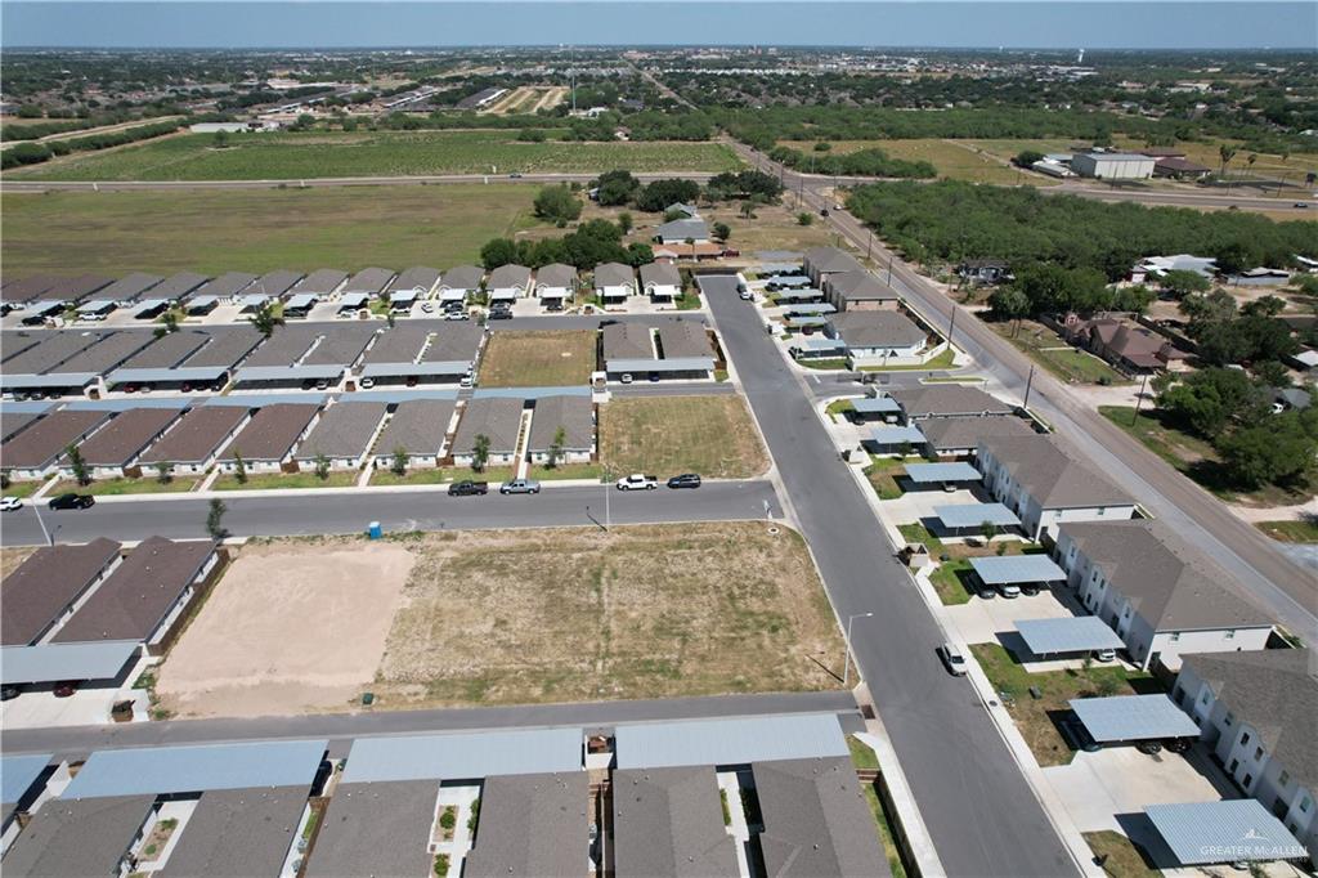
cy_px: 439
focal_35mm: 22
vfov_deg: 57.2
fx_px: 805
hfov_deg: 78.6
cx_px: 659
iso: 110
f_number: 2.8
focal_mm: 8.38
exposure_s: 1/2500
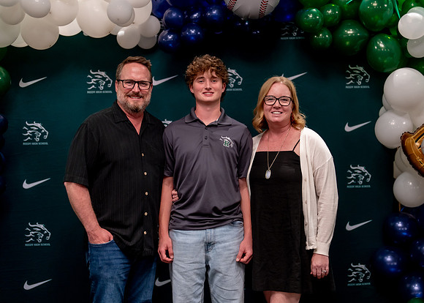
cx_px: 231
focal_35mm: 54
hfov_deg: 36.0
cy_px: 151
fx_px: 651
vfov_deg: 26.2
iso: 640
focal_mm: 50
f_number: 1.2
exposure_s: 1/320
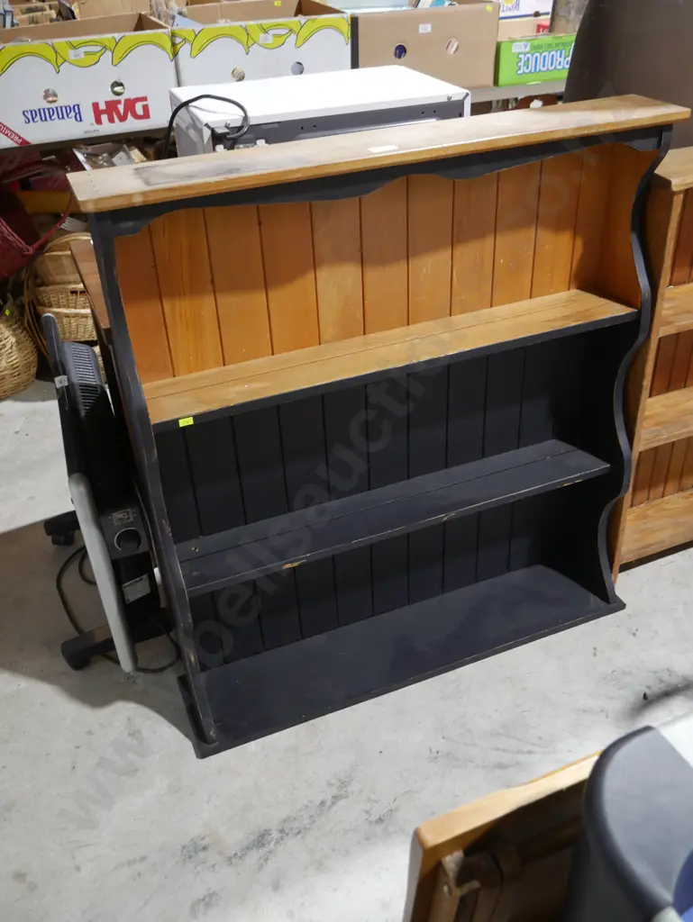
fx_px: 853
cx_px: 346
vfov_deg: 56.8
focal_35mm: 32
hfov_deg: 44.2
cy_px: 461
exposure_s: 1/60
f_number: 3.6
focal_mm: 16
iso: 640
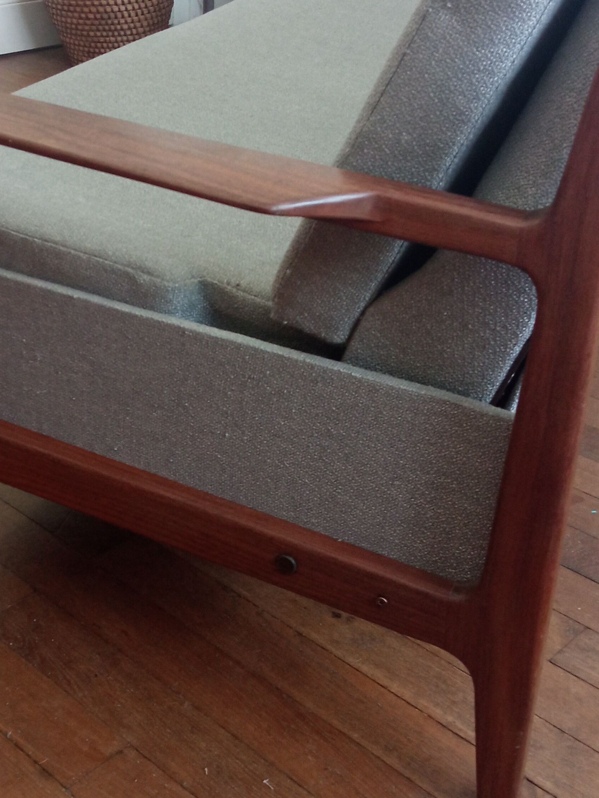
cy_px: 437
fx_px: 1153
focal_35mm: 50
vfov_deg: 38.2
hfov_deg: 28.9
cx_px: 187
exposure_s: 1/25
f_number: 2.2
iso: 768
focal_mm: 3.79
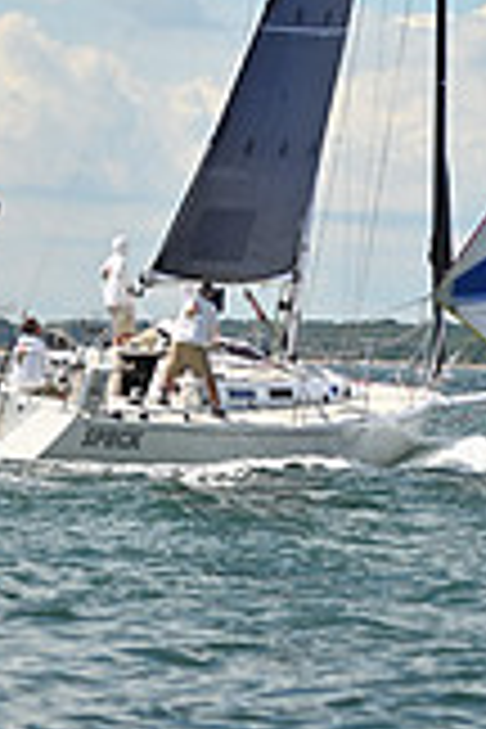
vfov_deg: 6.7
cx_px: 371
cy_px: 86
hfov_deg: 4.5
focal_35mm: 307
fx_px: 6216
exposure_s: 1/2500
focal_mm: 86
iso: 250
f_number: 2.8
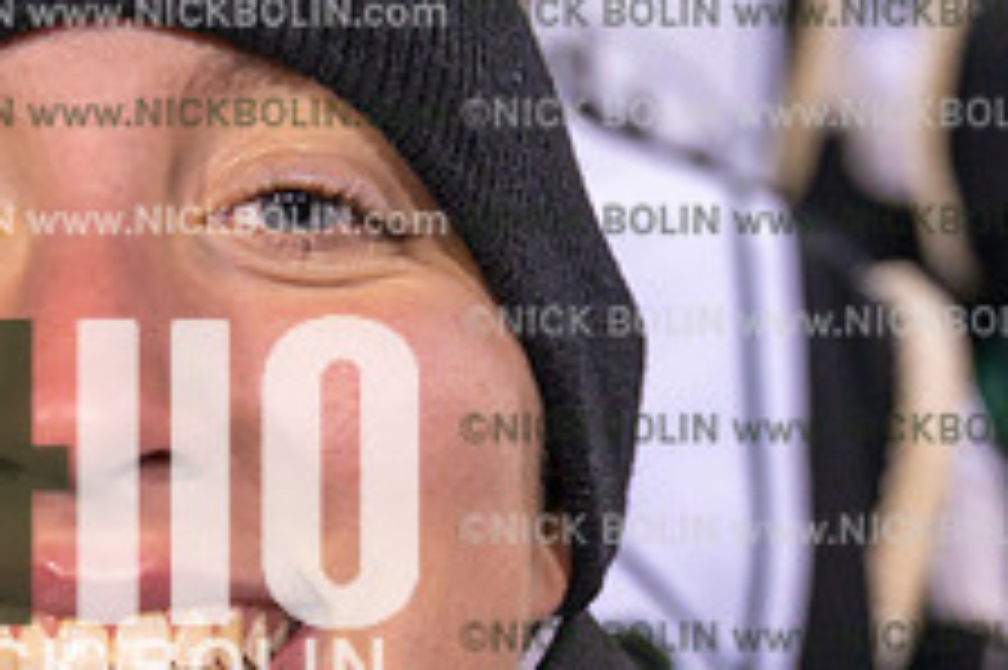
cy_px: 531
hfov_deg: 19.8
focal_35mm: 101
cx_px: 99
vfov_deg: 13.5
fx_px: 2826
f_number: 4
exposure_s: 1/640
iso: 3200
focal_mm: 39
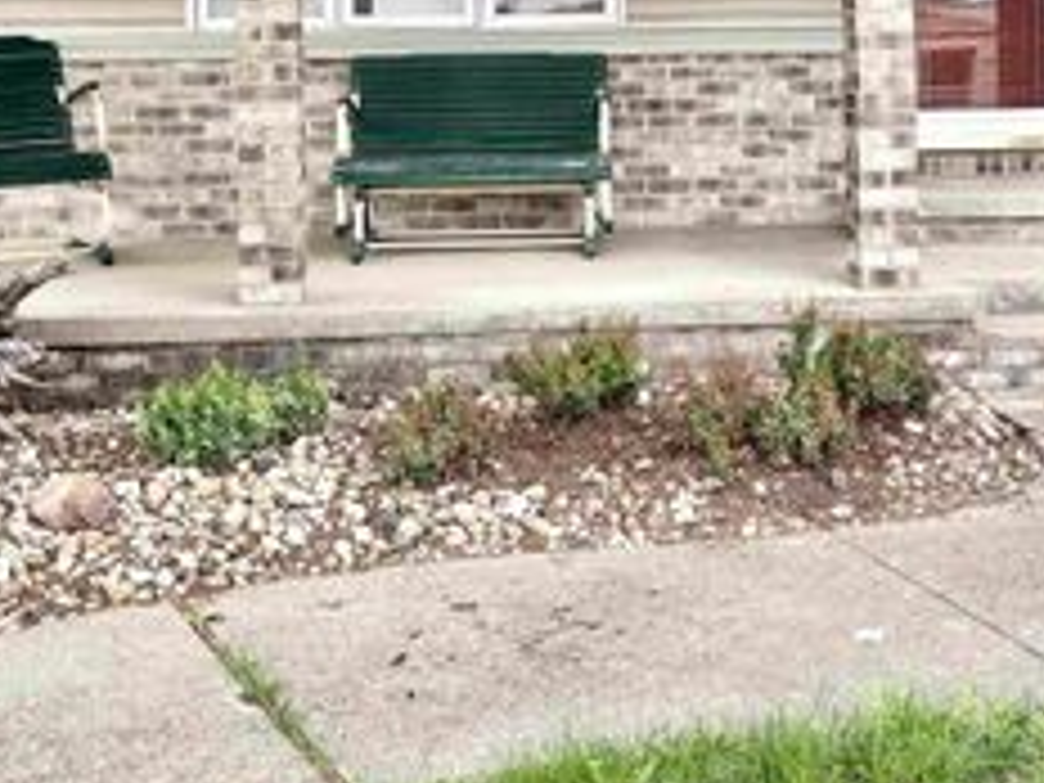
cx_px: 590
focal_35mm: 56
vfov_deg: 25.0
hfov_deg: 34.3
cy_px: 29
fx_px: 1689
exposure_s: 1/635
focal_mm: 5.96
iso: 64
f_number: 1.6
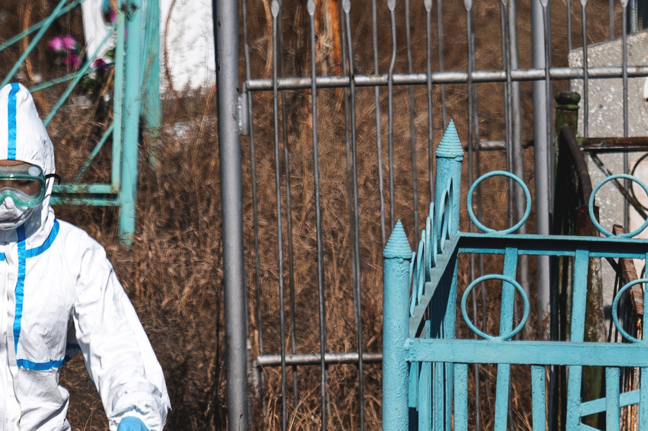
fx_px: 22884
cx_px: -141
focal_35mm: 1272
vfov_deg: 1.1
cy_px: 120
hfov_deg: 1.6
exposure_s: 1/3200
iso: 200
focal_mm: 280
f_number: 5.6
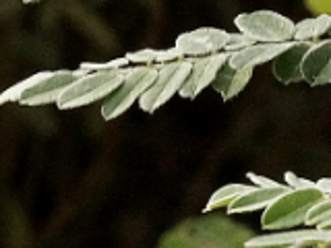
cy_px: 14
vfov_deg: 1.4
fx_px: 10337
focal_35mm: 1081
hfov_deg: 1.8
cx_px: 631
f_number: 11
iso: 2000
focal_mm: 100
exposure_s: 1/160
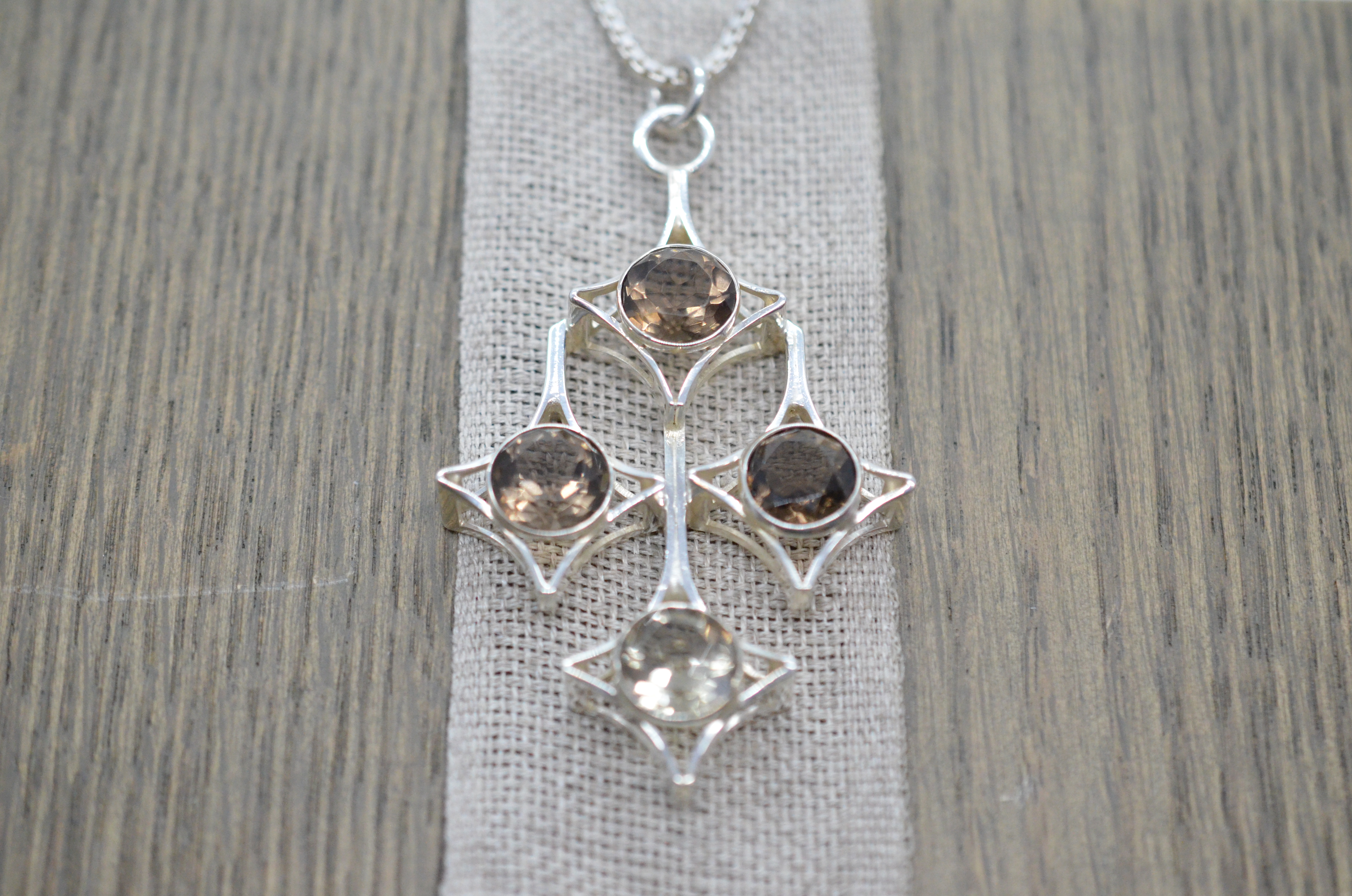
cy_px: 448
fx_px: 2249
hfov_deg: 33.5
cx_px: 676
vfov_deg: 22.5
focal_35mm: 60
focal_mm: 40
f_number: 4
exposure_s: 1/2500
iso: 3200
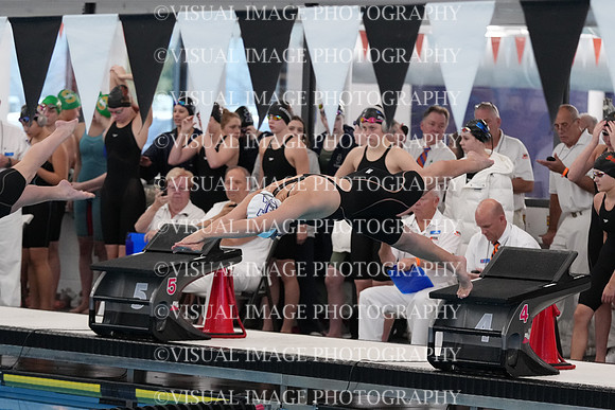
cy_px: 205
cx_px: 308
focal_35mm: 178
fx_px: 3041
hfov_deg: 11.5
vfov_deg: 7.7
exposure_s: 1/1250
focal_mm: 119
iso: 6400
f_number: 4
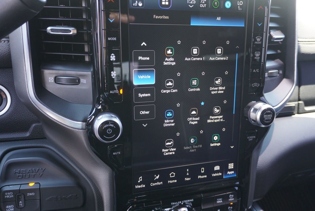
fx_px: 263
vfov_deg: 43.7
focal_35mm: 30
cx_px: 158
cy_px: 106
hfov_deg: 61.9
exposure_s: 1/60
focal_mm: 20
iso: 400
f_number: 4
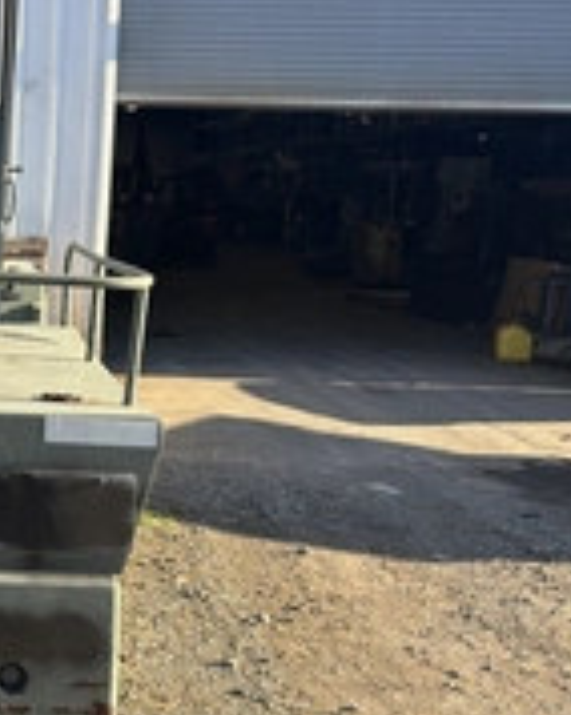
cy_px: 406
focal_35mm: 57
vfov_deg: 33.0
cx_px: -105
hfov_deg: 24.3
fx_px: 1206
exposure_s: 1/805
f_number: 1.6
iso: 50
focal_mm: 5.96
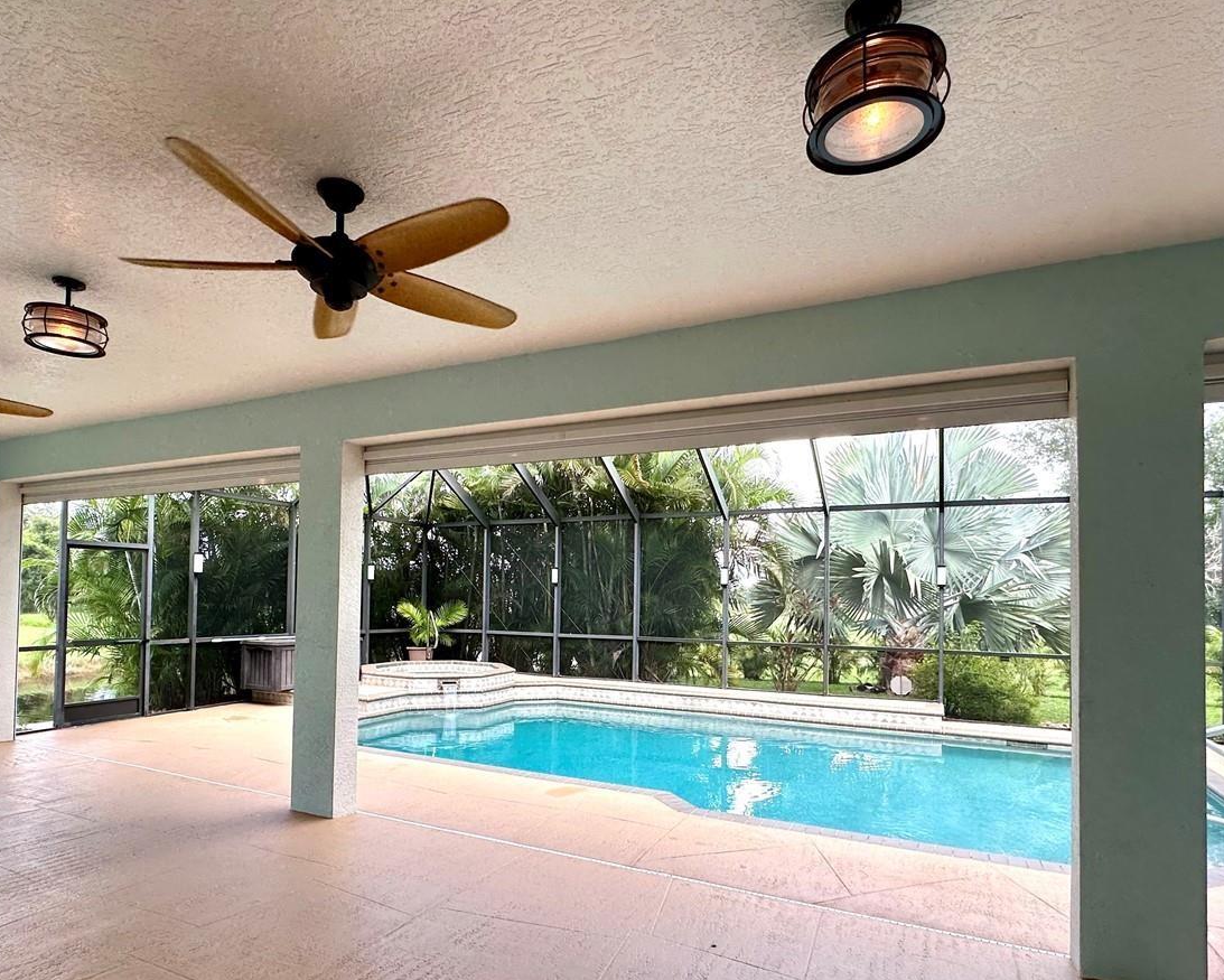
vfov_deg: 67.6
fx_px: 725
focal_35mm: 20
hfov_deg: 80.3
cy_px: 579
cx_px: 583
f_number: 2.2
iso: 40
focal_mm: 2.22
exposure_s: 1/99
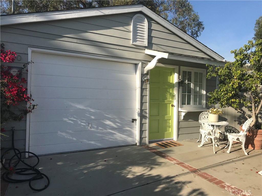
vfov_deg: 49.7
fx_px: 212
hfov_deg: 63.4
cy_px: 98
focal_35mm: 28
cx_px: 131
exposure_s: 1/2227
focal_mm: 3.99
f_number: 1.8
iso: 20
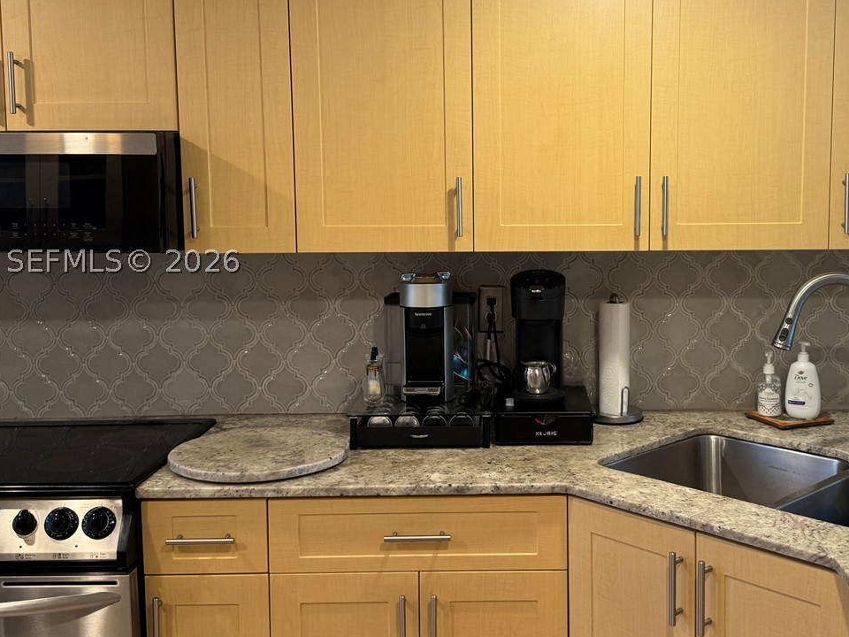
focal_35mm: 40
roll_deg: +1.3
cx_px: 511
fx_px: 981
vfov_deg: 35.9
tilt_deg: -6.0
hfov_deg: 46.5
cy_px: 261
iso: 125
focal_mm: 6.76
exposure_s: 1/60
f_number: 1.78
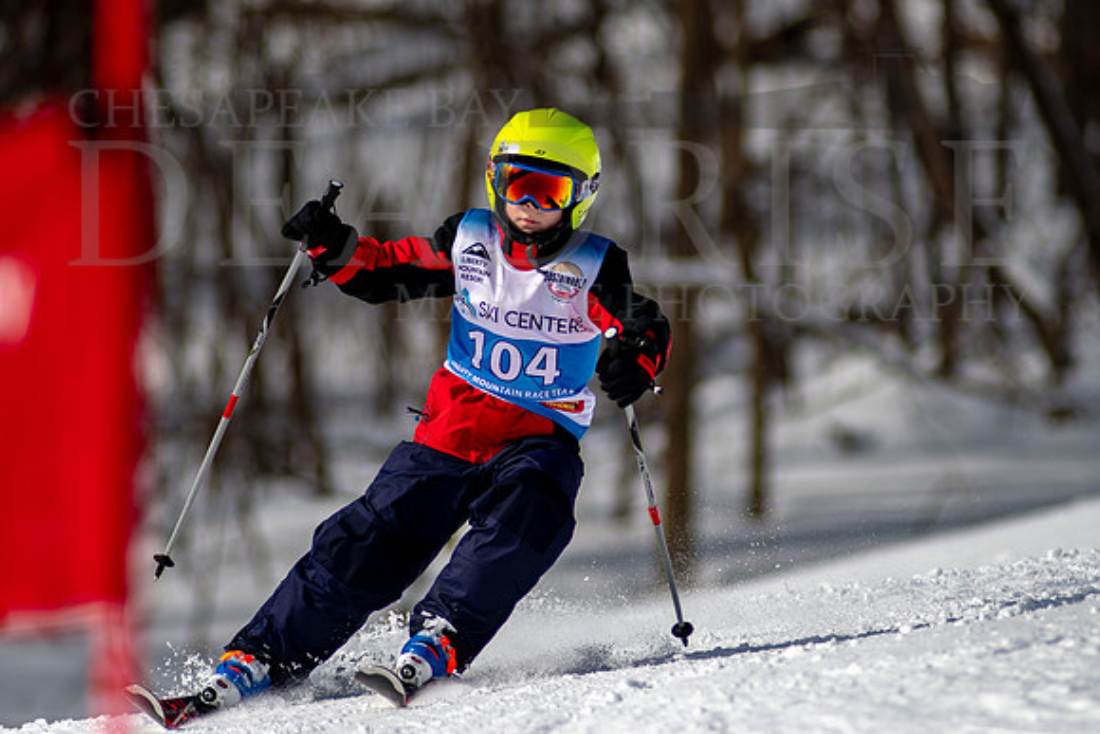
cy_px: 328
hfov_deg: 4.1
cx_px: 609
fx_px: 15225
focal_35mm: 498
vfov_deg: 2.8
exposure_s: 1/6400
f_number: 2.8
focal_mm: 300
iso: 100
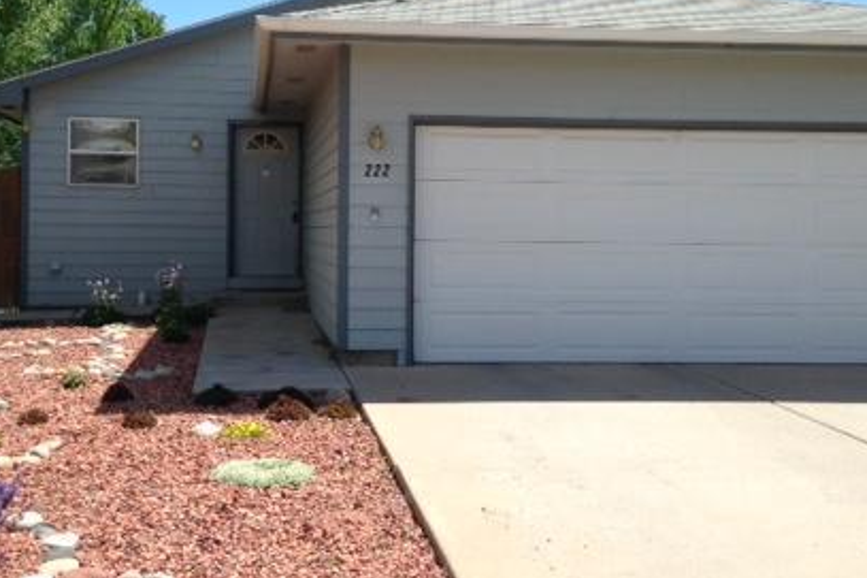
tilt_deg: -1.4
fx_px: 1300
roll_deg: -0.3
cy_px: 218
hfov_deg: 36.9
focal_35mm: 54
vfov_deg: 25.0
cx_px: 396
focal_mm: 4.12
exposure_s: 1/1391
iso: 50
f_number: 2.4
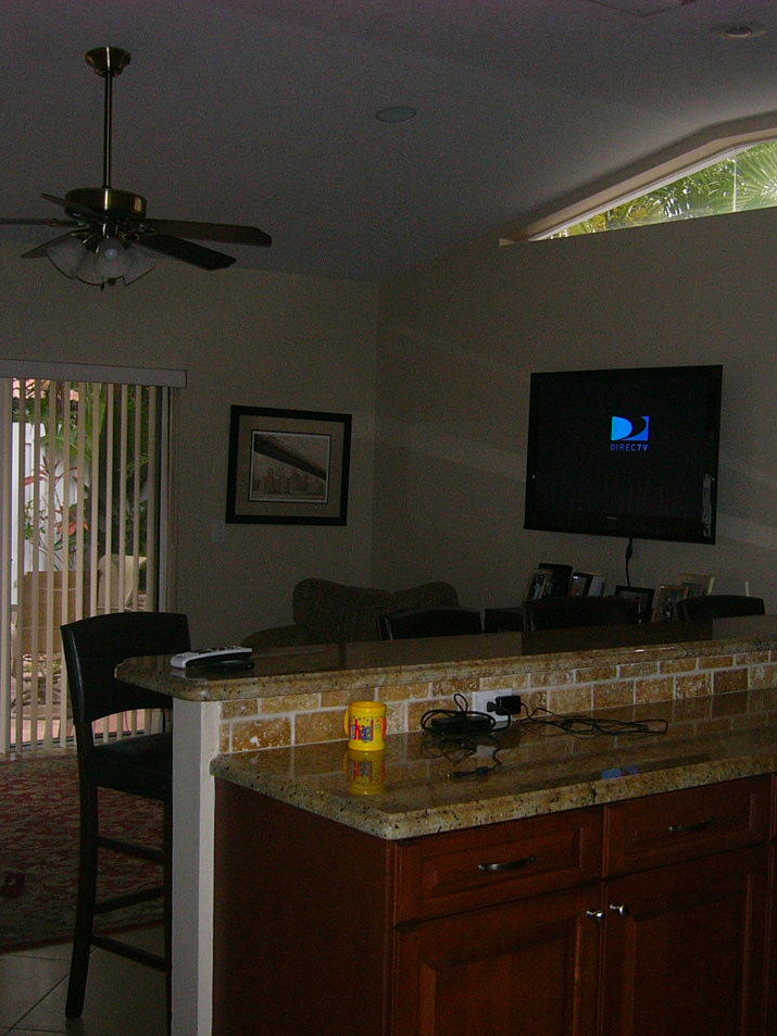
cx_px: 468
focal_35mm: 47
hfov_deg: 30.8
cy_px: 519
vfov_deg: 40.4
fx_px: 1406
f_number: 2.8
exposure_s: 1/80
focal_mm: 5.8
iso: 100
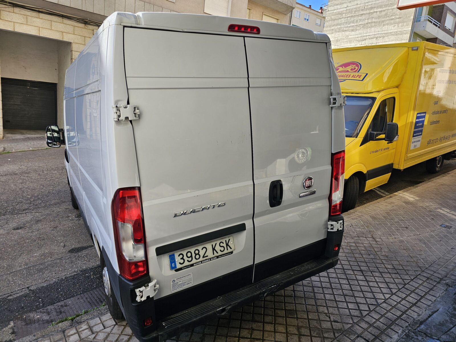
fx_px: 303
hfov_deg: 73.9
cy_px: 171
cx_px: 228
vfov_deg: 58.9
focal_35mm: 23
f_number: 1.7
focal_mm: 6.3
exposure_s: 1/173
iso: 10
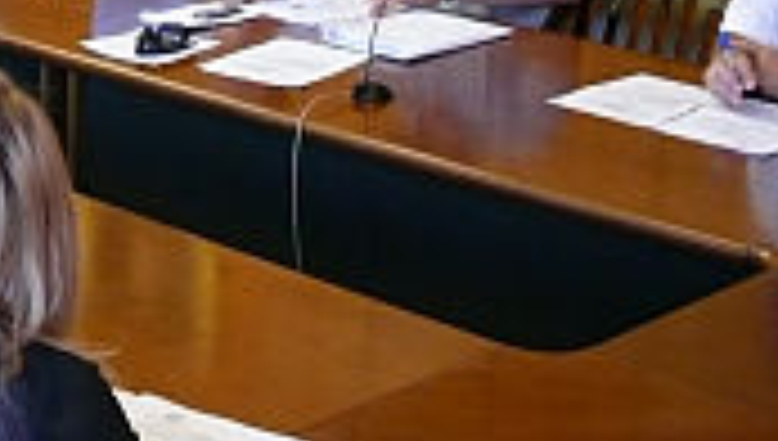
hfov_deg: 19.9
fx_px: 2046
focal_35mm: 99
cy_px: -202
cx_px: -220
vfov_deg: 11.8
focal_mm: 7.4
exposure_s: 1/25
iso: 400
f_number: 2.8
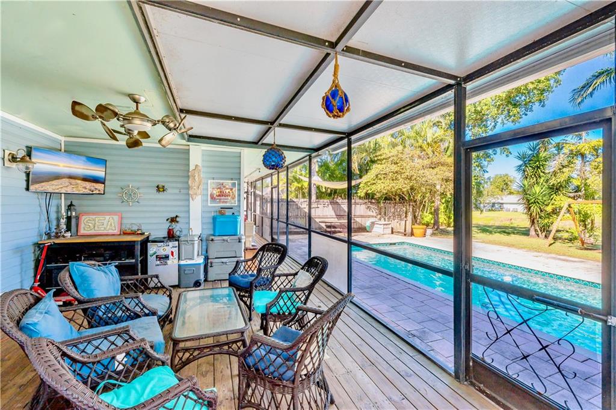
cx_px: 308
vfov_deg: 73.7
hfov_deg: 96.8
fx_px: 274
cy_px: 205
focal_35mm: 16
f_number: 9
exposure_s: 1/60
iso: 250
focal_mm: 16
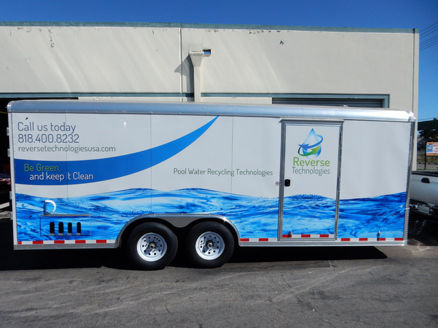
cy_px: 164
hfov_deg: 69.4
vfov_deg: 54.9
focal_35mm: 25
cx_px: 219
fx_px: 316
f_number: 4.2
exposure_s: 1/1600
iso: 125
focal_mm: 4.5
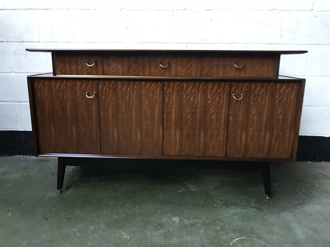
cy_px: 124
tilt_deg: -14.0
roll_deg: -0.7
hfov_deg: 63.4
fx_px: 267
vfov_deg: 49.7
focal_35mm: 28
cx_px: 165
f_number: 1.8
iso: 100
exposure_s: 1/14
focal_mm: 3.99
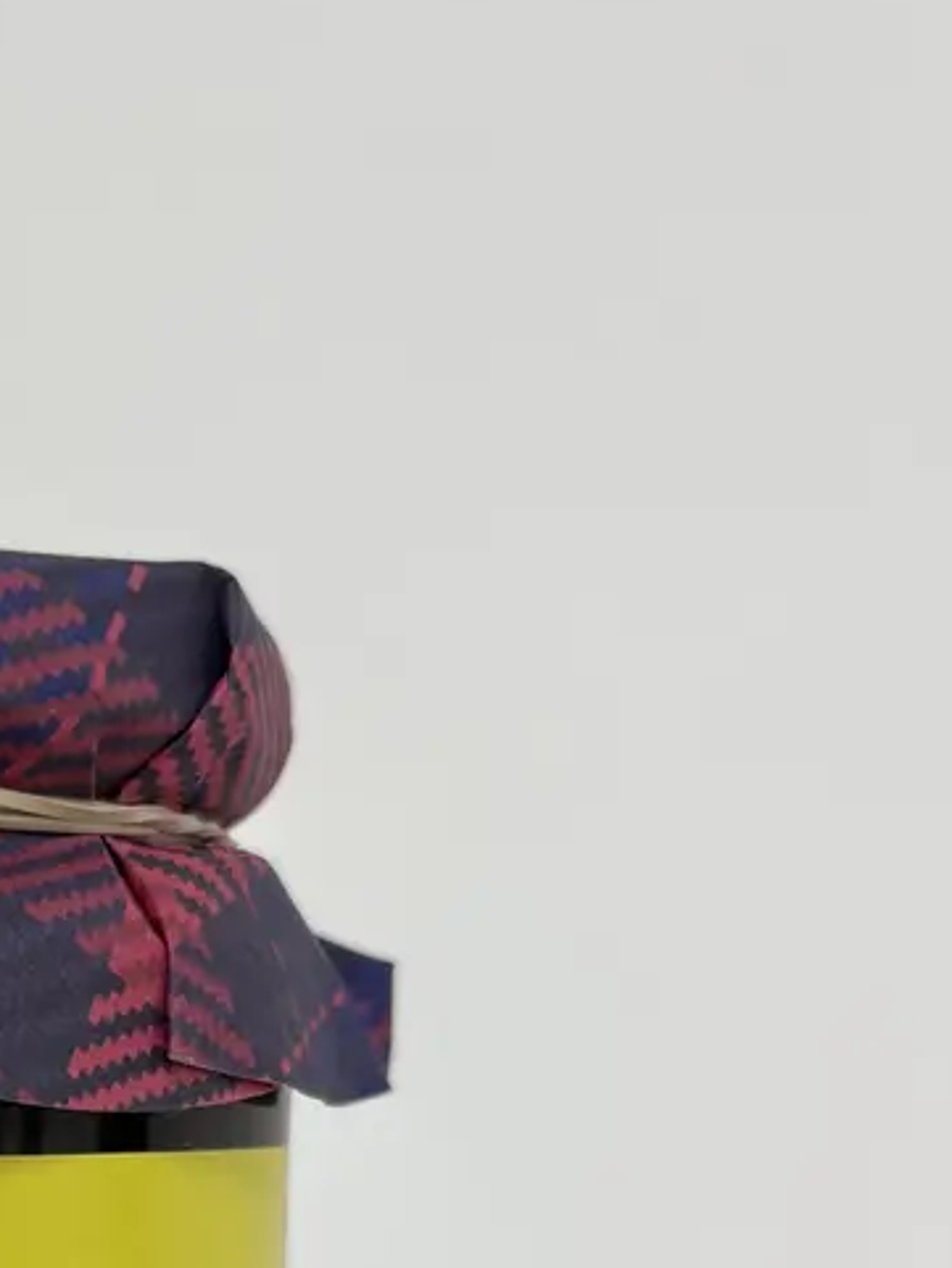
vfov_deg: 25.2
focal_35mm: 72
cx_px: -343
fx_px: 2639
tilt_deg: -4.8
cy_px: 1380
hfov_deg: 18.7
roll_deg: +0.1
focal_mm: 5.96
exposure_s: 1/50
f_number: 1.6
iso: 80
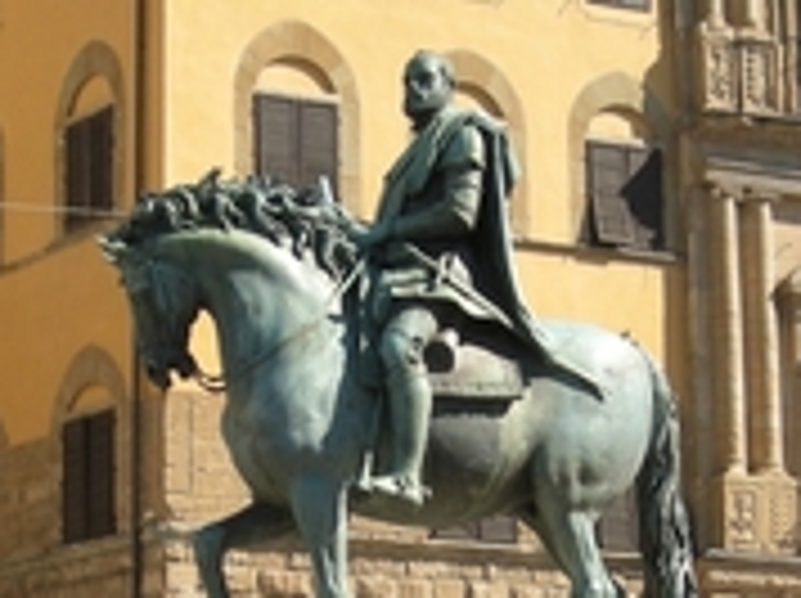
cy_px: 535
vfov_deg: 12.4
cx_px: 364
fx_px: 2727
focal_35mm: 118
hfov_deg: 16.7
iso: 90
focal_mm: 5.7
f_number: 5.7
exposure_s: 1/215
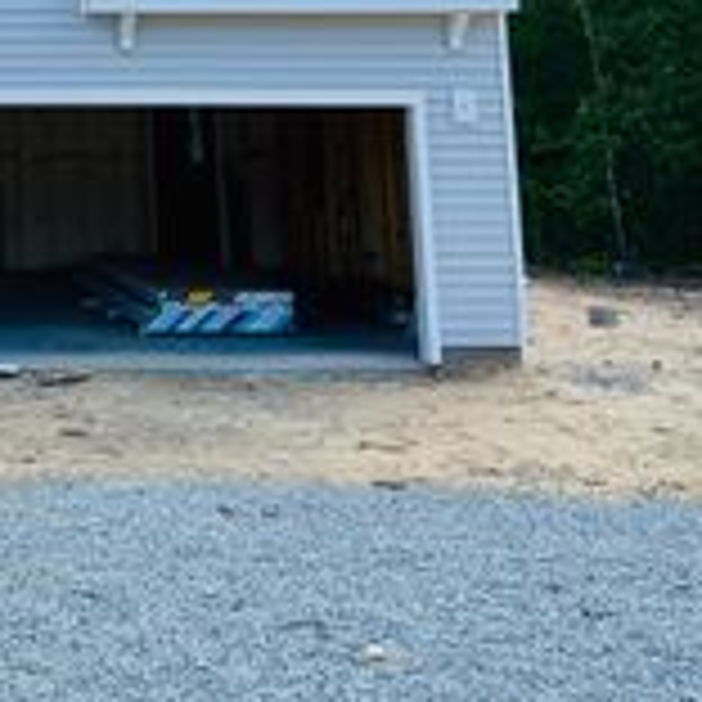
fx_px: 1560
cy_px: -128
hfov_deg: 23.0
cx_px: -171
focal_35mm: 68
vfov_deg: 23.3
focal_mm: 6.76
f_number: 1.78
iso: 100
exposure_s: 1/5714
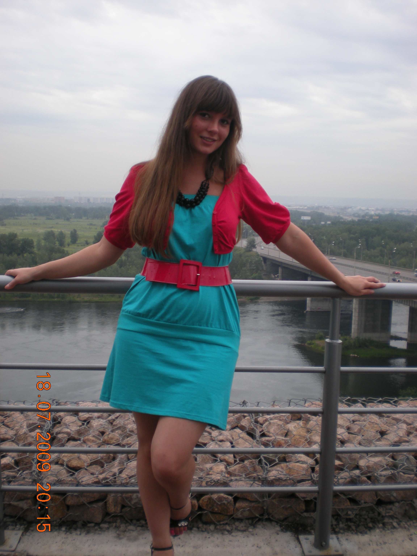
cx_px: 208
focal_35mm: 38
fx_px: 610
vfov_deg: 49.0
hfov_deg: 37.7
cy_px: 278
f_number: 3.1
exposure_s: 1/75.5
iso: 64
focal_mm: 6.3
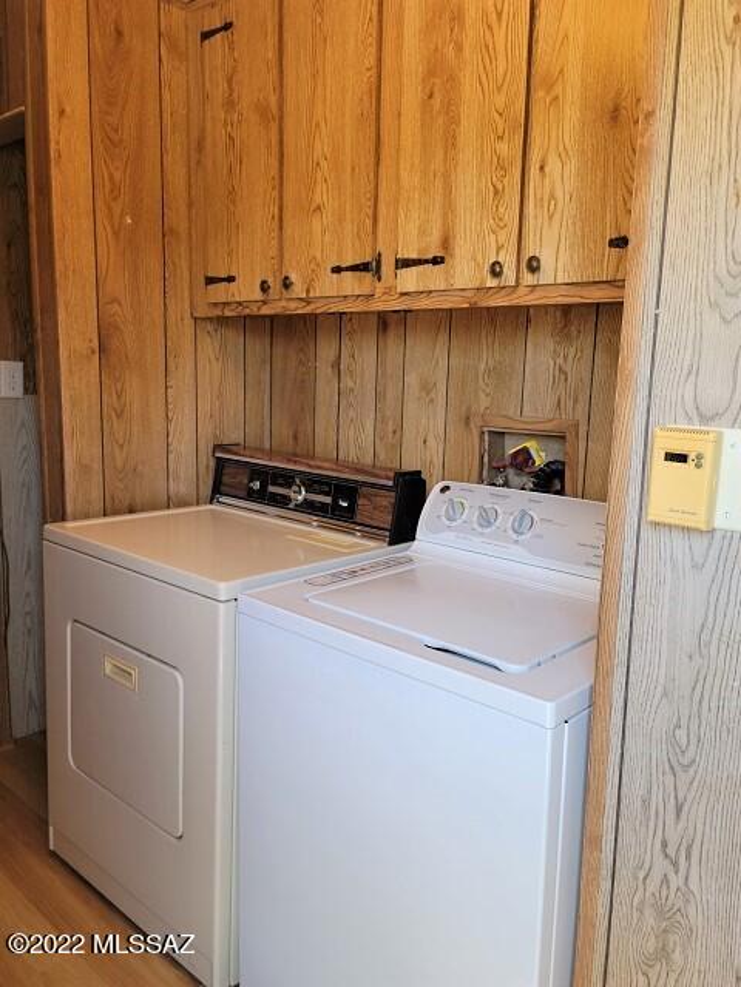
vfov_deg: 63.4
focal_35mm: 28
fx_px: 799
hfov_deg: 49.7
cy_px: 494
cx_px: 370
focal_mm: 5.9
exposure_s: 1/60
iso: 64
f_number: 2
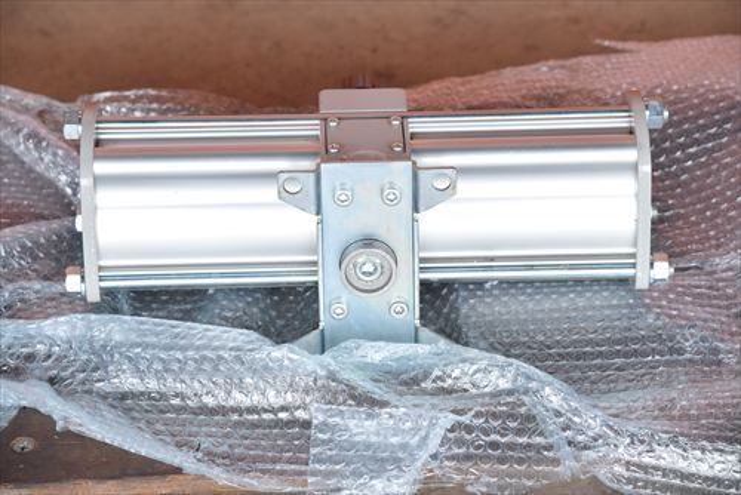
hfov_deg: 16.1
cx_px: 370
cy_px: 248
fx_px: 2626
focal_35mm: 128
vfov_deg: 10.8
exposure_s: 1/160
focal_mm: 85
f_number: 6.3
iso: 1250
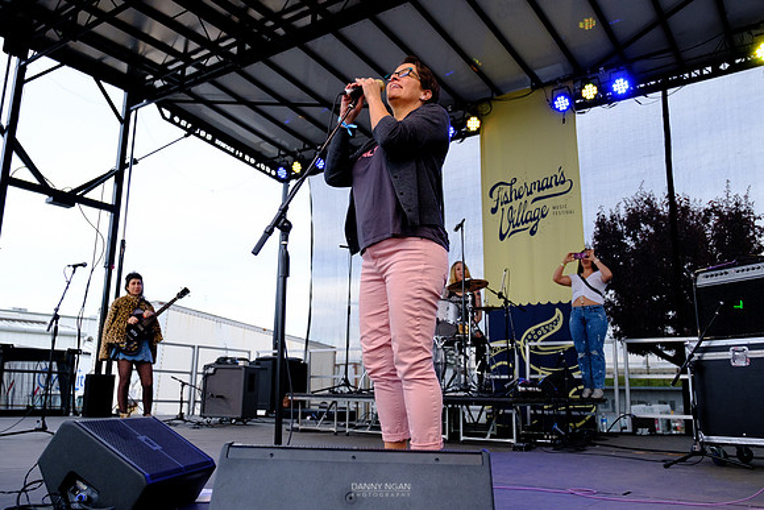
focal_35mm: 29
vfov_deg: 44.6
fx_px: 622
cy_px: 240
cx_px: 383
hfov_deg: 63.1
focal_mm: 17.6
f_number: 2.8
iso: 640
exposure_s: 1/1000
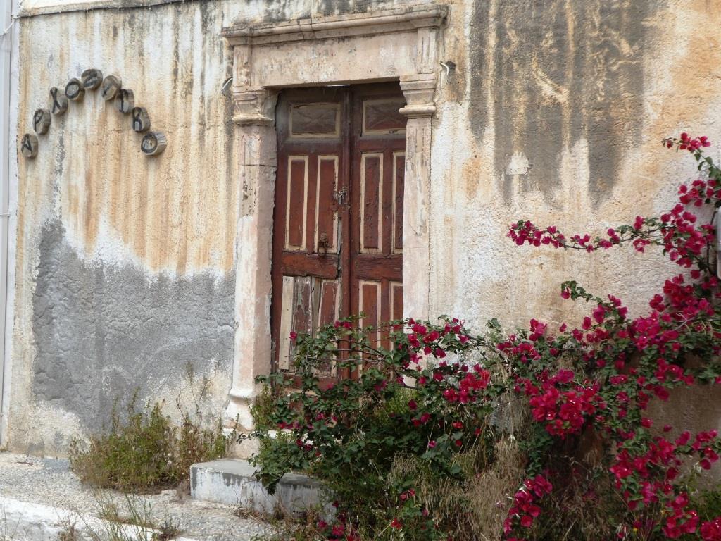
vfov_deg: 25.7
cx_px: 360
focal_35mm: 57
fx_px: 1187
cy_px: 270
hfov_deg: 33.8
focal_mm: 10.3
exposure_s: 1/500
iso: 80
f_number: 4.2
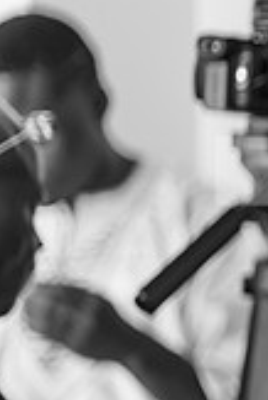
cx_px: 851
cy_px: 292
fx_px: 2741
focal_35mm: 246
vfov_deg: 8.4
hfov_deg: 5.2
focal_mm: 50
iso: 250
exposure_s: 1/100
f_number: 2
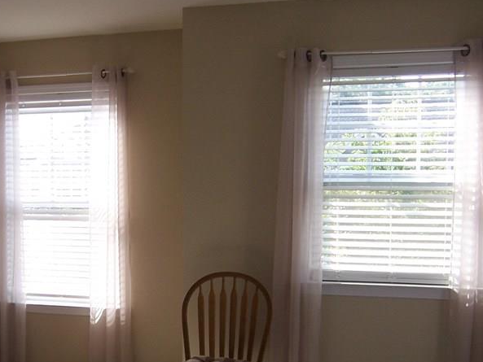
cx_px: 118
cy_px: 257
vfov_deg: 25.5
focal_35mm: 57
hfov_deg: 33.1
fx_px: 795
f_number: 3.4
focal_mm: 5.5
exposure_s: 1/125
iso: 80
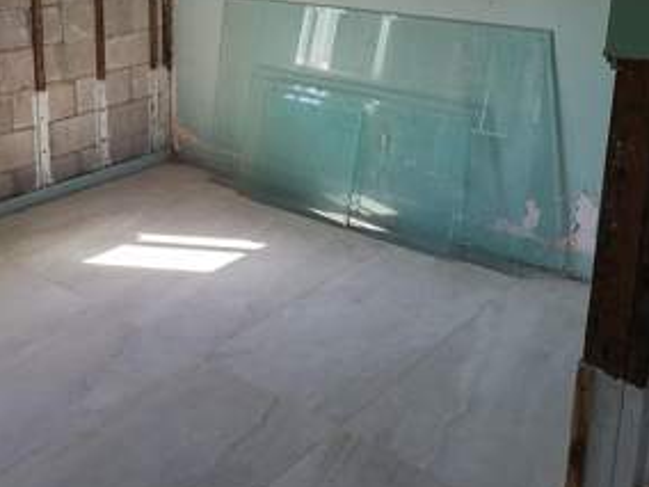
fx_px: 825
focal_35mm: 44
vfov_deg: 31.9
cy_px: 89
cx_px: 251
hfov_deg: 42.7
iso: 80
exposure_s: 1/120
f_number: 1.8
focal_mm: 5.4
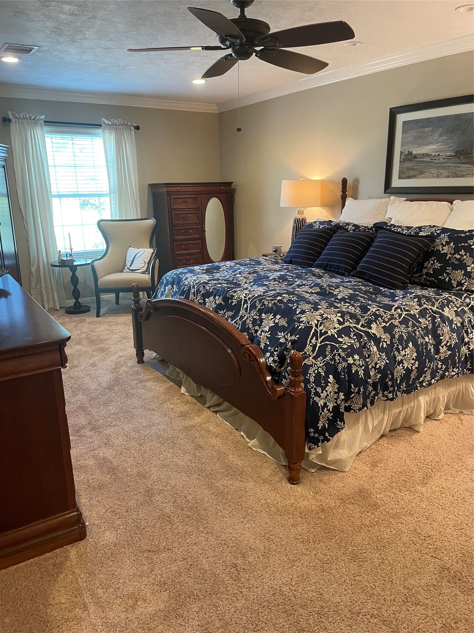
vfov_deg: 69.4
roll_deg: +0.6
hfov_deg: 54.9
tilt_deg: -16.2
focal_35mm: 25
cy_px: 316
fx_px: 456
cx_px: 237
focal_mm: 5.1
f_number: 1.6
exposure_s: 1/60
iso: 250
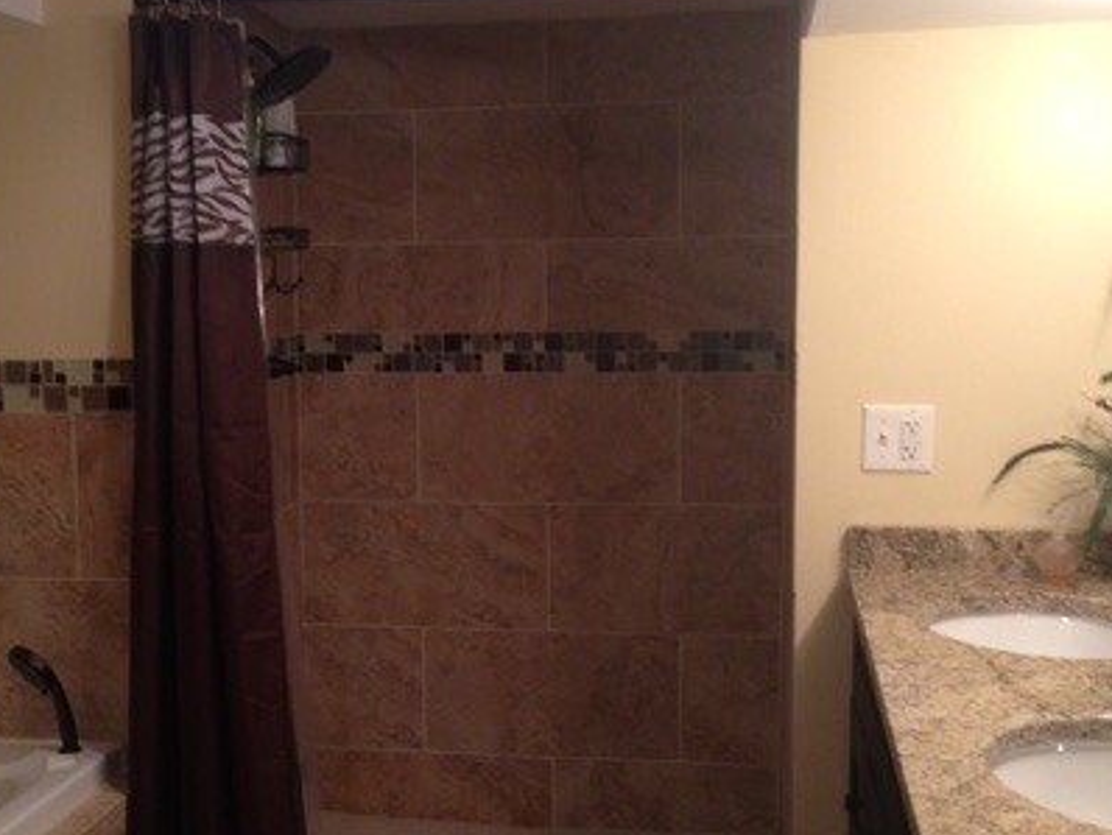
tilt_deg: -5.3
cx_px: 453
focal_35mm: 53
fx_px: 1704
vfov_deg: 27.5
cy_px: 455
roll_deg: +1.6
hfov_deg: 36.0
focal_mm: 4.12
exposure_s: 1/20
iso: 64
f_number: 2.4
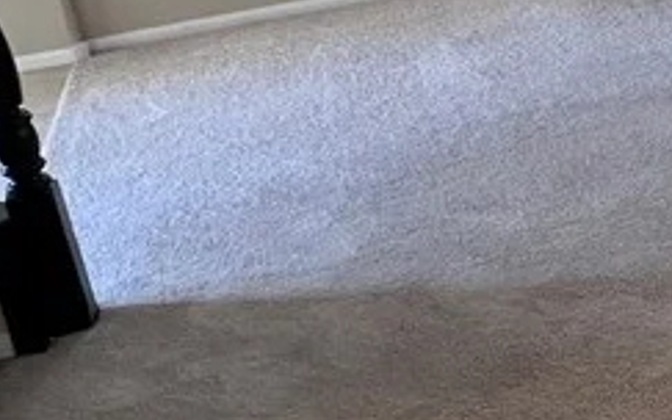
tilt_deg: -18.1
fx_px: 1062
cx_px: 1150
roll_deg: -0.6
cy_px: -83
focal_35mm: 58
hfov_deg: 23.0
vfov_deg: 20.9
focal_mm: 1.57
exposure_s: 1/120
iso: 250
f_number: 1.8
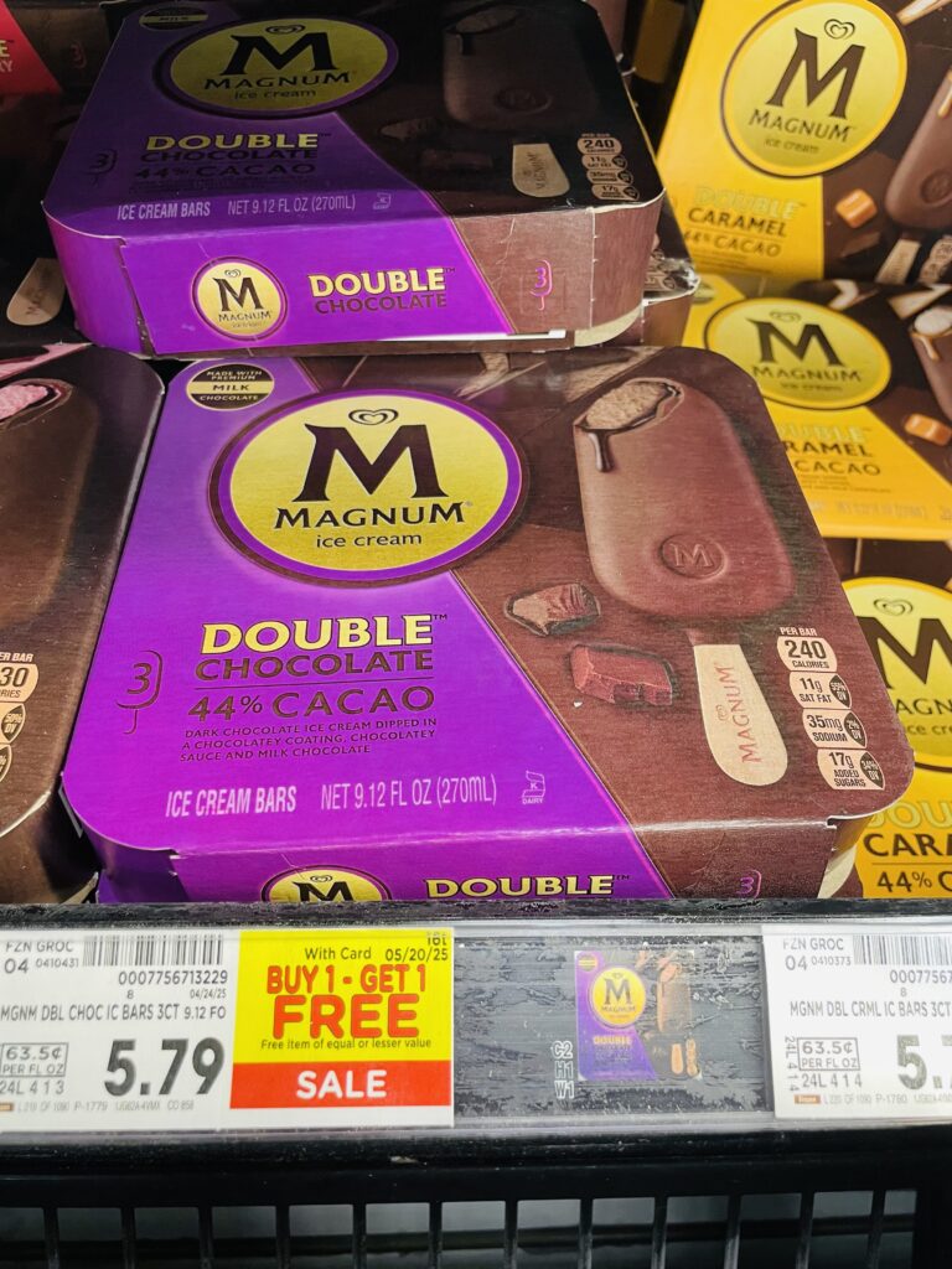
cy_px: 634
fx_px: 953
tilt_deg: -45.0
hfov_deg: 53.1
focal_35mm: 26
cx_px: 476
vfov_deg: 67.3
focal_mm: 4.2
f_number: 1.6
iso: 125
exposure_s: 1/66
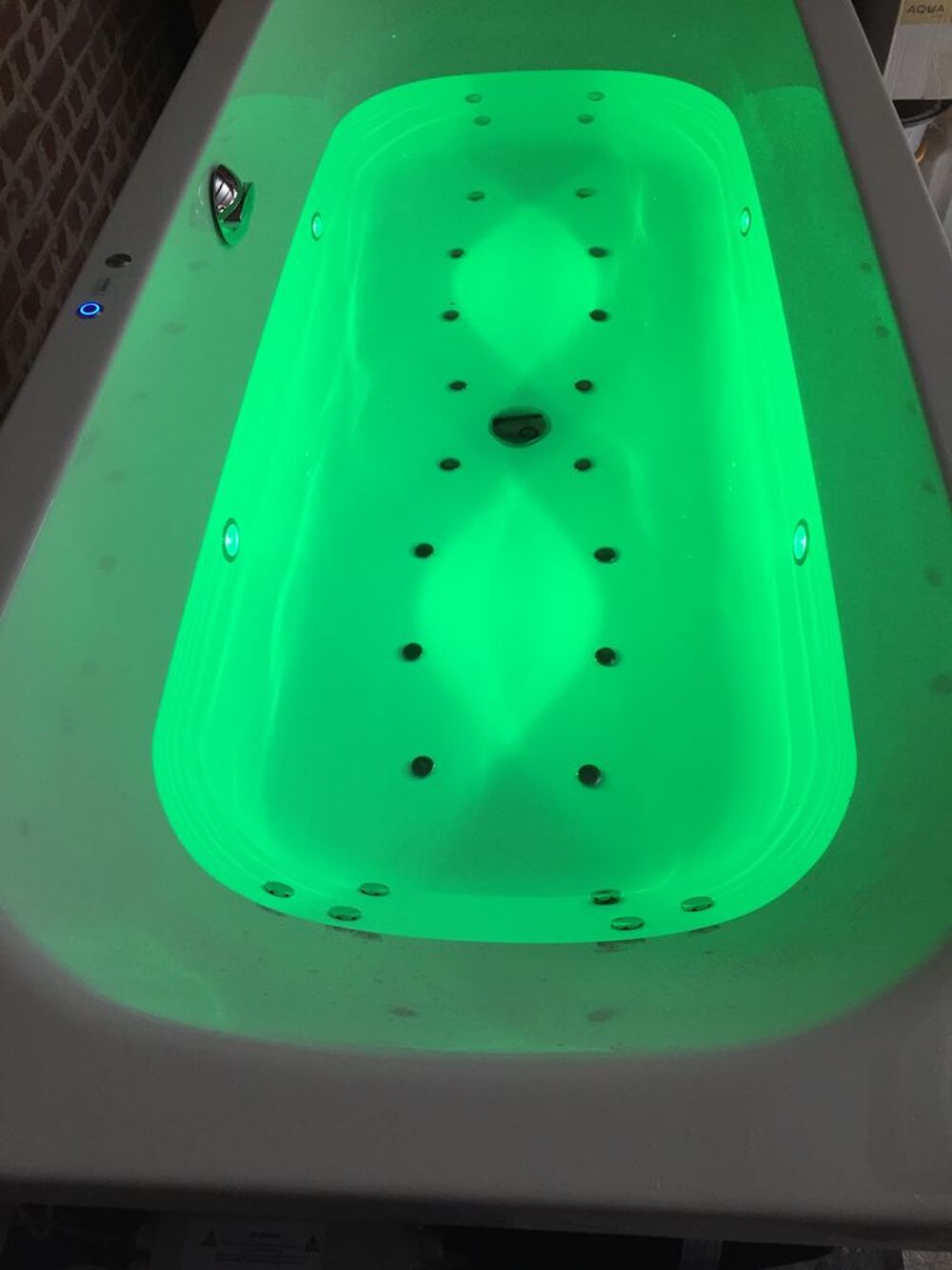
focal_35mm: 29
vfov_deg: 61.7
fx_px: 1063
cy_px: 635
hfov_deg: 48.2
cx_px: 476
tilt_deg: -51.5
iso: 125
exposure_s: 1/33
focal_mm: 4.15
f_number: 2.2
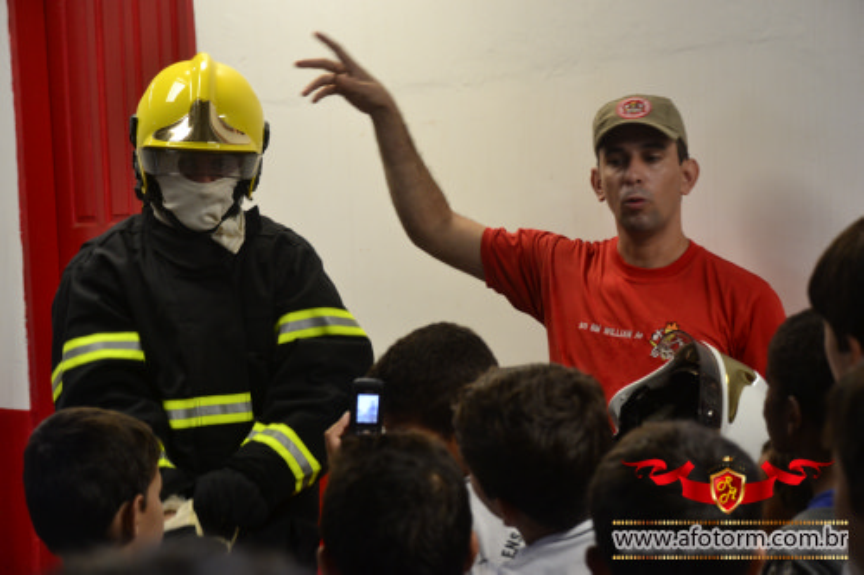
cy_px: 288
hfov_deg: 23.4
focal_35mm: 87
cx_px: 432
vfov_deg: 15.7
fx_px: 2087
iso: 800
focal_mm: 58
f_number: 5
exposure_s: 1/50
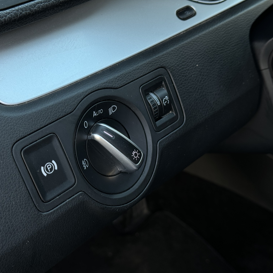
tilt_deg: -38.4
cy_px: 137
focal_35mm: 57
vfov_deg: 30.0
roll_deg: -3.2
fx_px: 509
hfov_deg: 29.9
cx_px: 104
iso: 100
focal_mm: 6.76
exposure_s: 1/60
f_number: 1.78
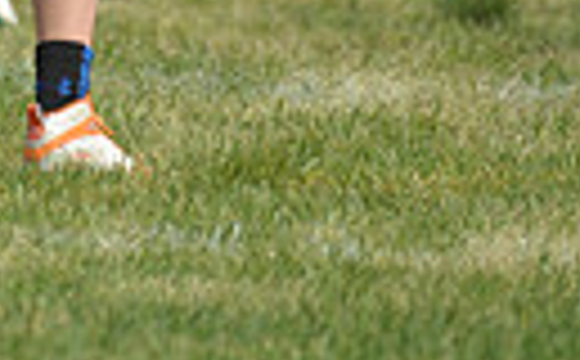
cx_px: -9
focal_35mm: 1607
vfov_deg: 0.8
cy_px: -423
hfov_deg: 1.3
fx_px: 25346
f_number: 4
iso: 640
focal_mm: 350
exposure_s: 1/4000
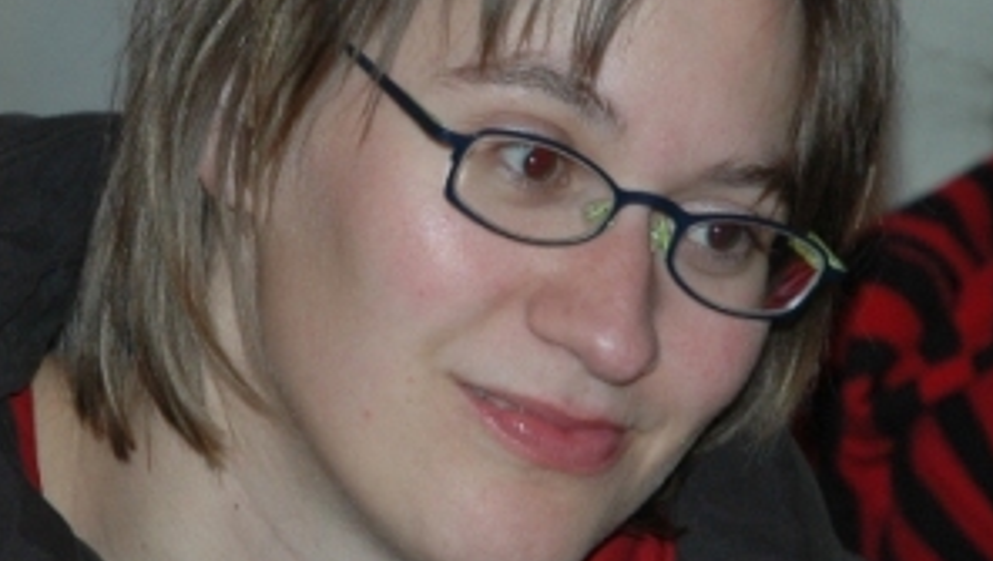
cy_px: 363
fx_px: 7826
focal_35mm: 297
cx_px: 460
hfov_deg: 7.3
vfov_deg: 4.1
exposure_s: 1/60
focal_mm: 70
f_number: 4.5
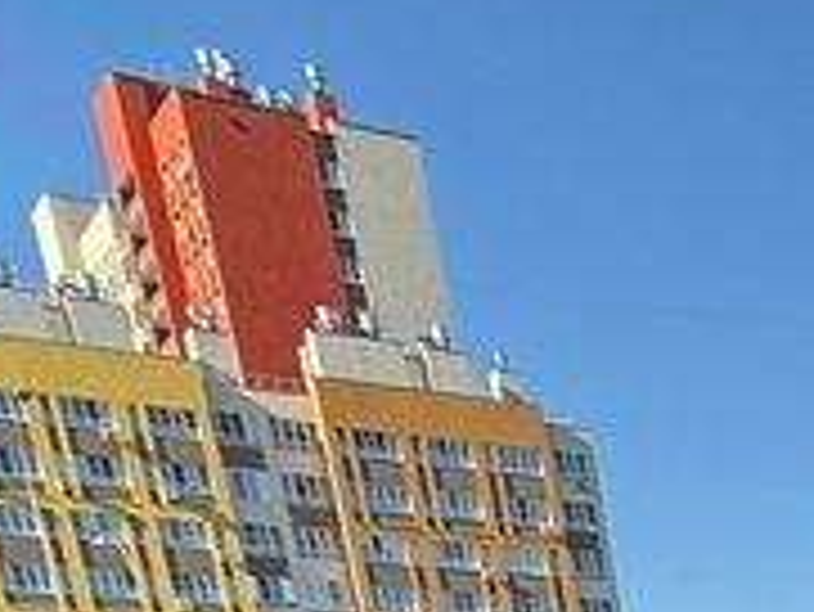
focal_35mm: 79
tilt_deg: -25.9
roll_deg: +1.3
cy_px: 1670
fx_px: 1859
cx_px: 1444
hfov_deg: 19.1
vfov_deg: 12.3
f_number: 2.2
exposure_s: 1/545
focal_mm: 2.22
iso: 50
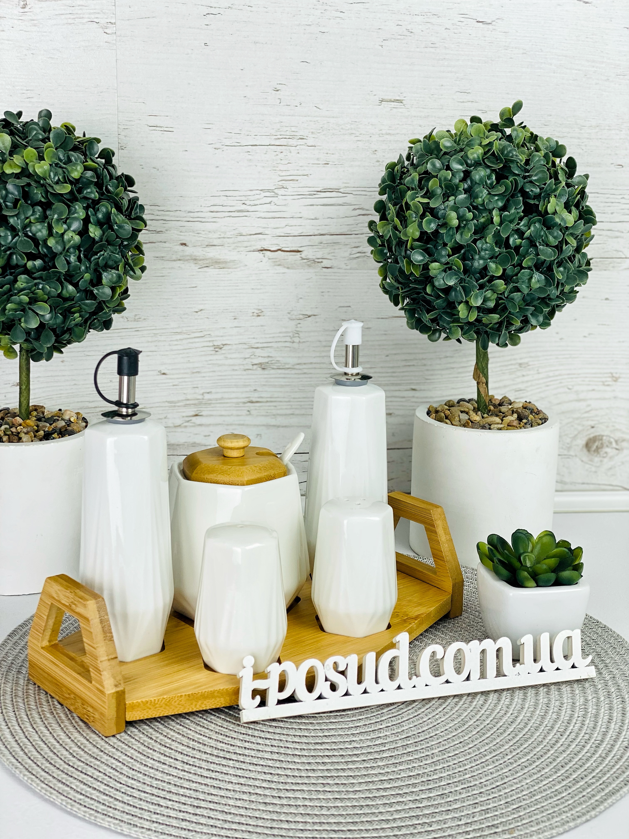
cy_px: 420
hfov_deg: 28.0
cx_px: 314
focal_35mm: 52
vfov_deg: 36.8
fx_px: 1260
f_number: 2
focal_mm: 6
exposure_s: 1/232
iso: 20
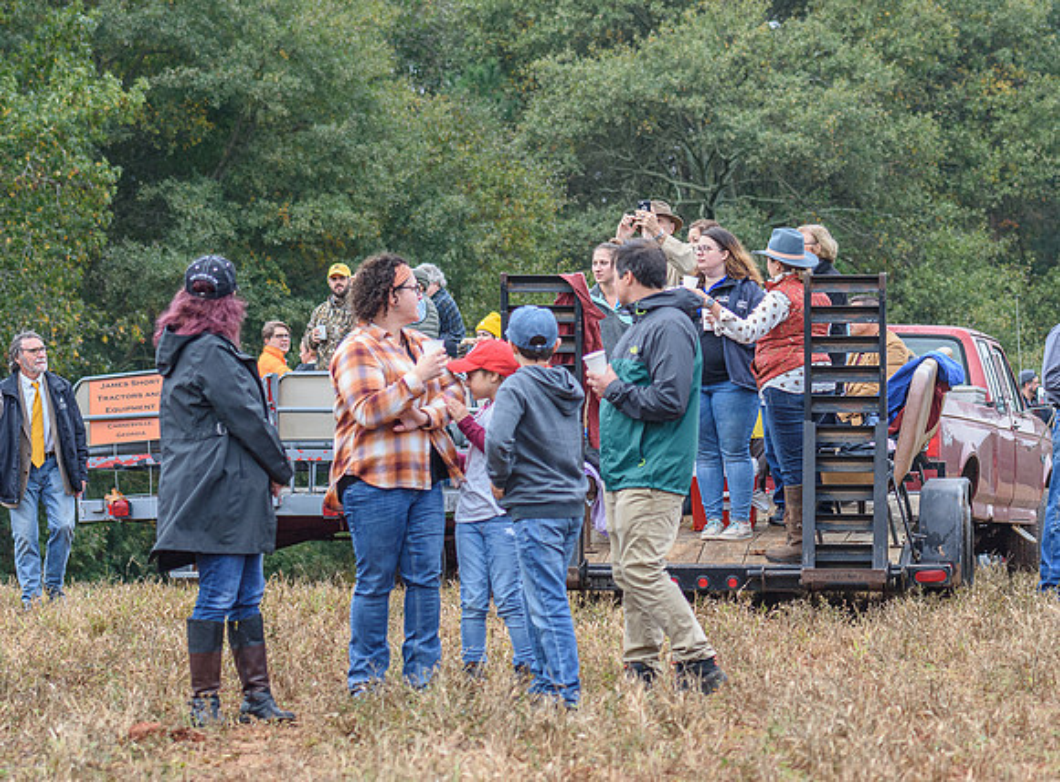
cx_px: 808
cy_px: 420
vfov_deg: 9.5
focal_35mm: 155
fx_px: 4710
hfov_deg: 12.8
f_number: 4
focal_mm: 70
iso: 800
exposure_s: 1/640
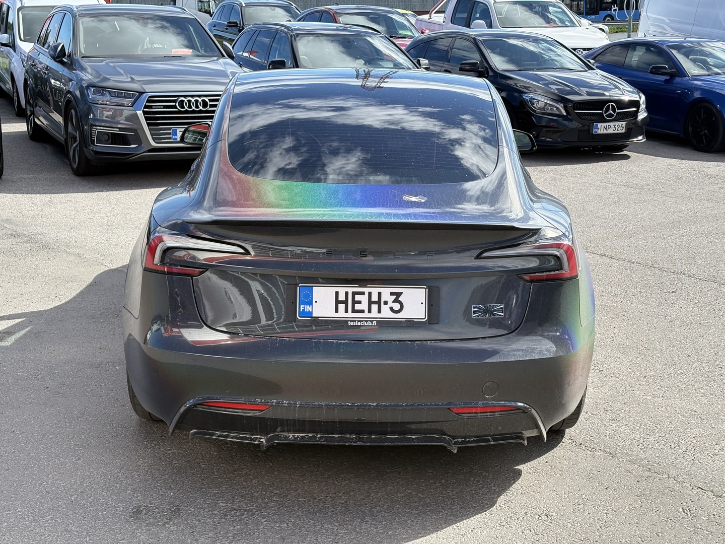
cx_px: 362
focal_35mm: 52
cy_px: 272
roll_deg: +1.2
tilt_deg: -13.2
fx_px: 1089
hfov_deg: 36.8
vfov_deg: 28.0
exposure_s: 1/1517
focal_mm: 5.96
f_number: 1.6
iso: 50
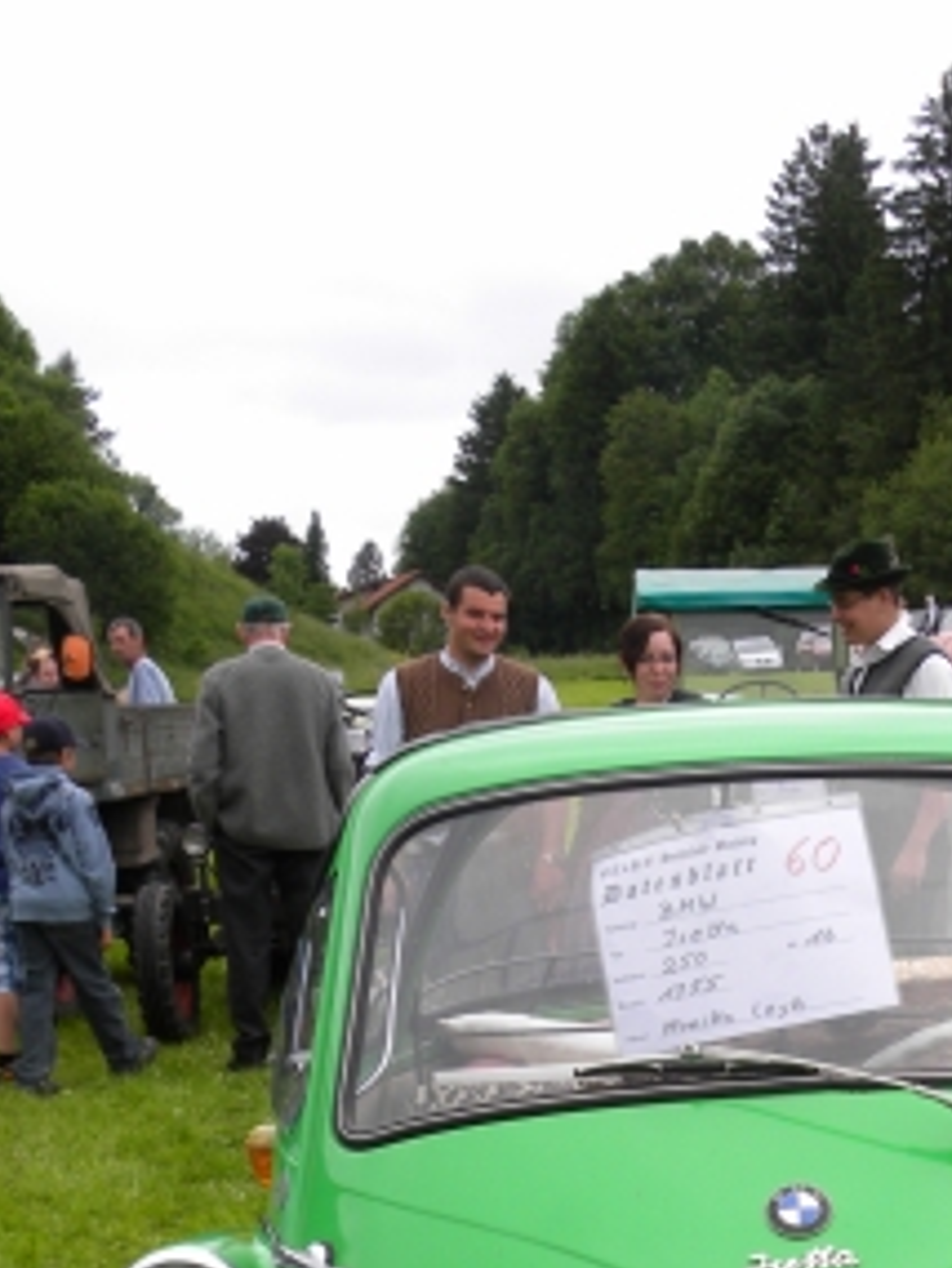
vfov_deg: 29.6
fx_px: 2235
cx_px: 916
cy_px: 1259
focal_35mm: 61
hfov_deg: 23.2
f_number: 3.5
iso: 64
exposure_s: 1/153
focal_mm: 5.2
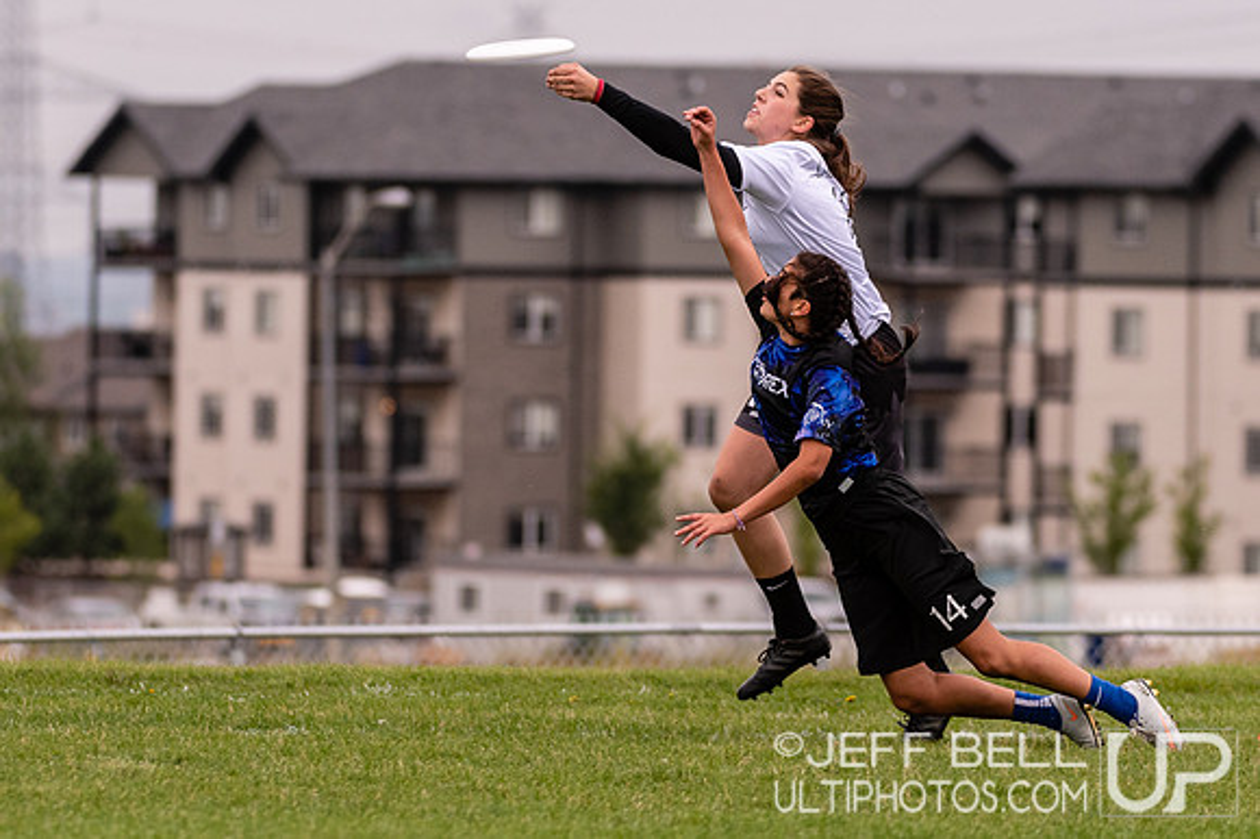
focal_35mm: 456
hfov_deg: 4.5
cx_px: 668
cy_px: 440
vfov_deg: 3.0
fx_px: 15960
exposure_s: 1/1250
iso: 400
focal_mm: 200
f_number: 4
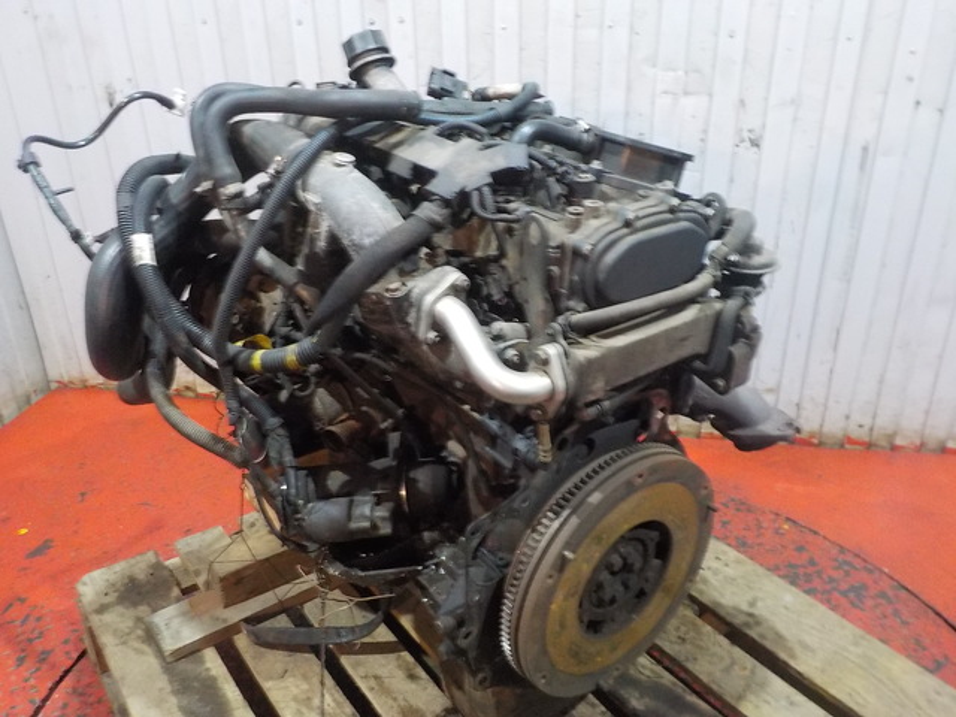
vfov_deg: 46.8
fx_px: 829
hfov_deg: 60.0
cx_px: 478
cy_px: 358
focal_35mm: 30
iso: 720
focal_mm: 4.1
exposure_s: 1/8
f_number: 3.3
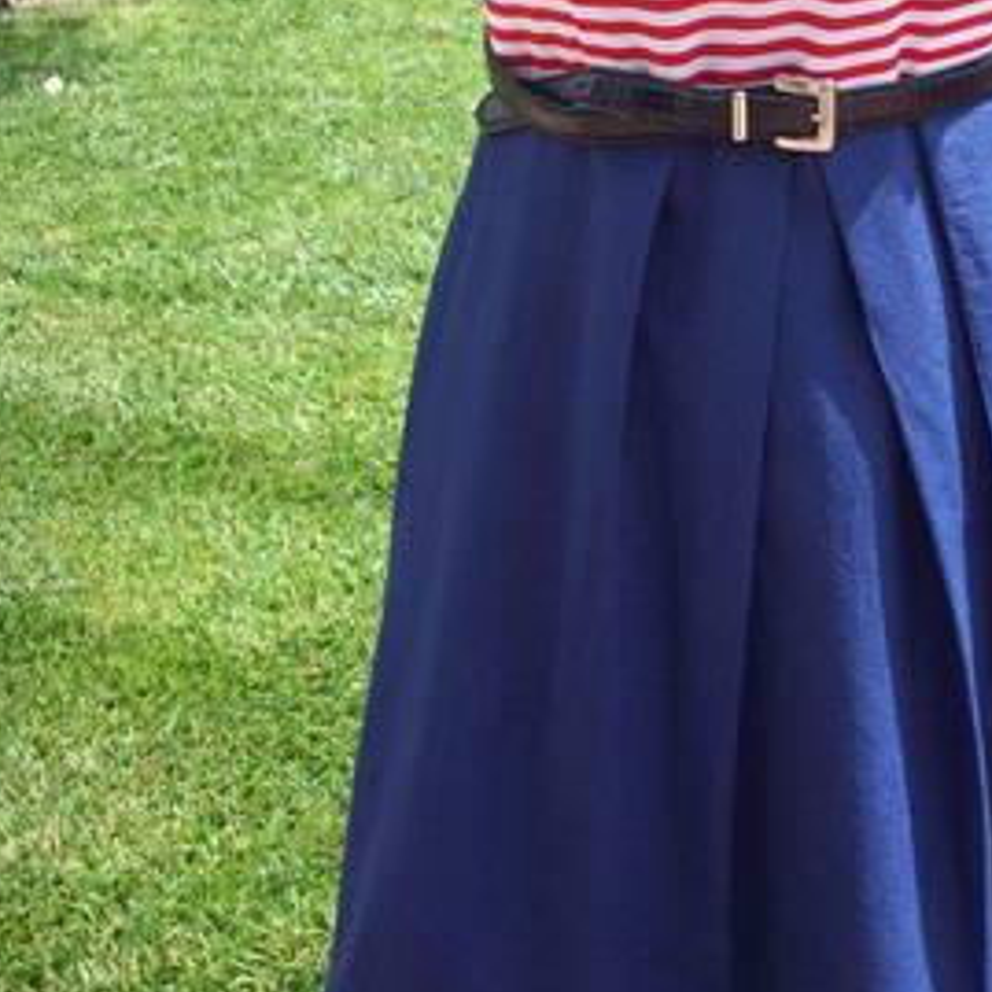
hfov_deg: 22.2
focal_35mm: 77
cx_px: 758
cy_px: 153
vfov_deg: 22.1
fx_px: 2496
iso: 80
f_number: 2.8
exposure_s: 1/608
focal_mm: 6.2
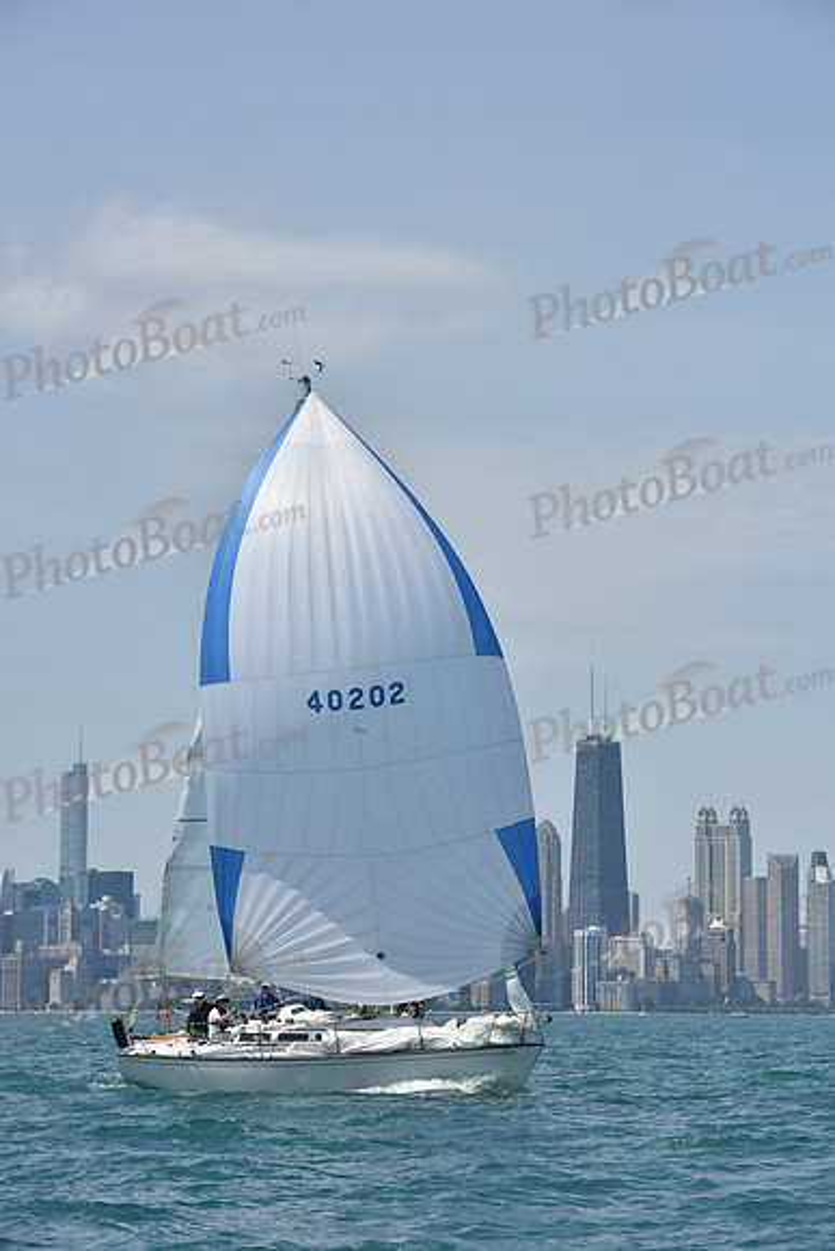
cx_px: 418
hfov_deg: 12.2
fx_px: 3894
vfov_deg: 18.3
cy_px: 626
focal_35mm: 112
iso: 250
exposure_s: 1/1250
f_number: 9
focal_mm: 112
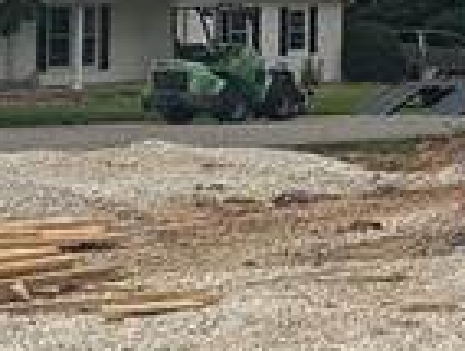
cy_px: -75
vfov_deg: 8.5
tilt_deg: +1.3
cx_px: 1608
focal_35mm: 173
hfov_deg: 8.5
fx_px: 2328
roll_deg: -1.4
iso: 80
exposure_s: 1/3597
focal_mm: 6.76
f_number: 1.78
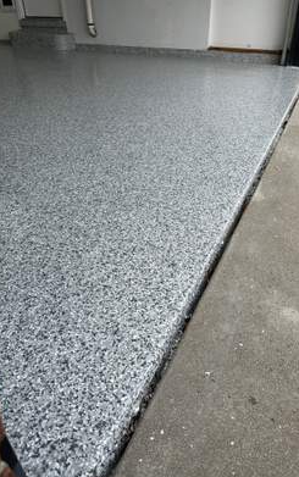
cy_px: 243
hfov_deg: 47.5
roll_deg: -1.8
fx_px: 338
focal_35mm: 26
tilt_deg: -32.7
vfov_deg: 70.4
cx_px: 172
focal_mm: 6.86
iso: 80
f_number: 1.78
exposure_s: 1/756
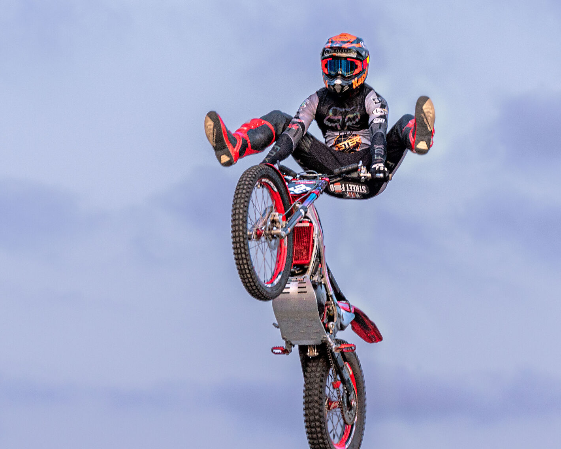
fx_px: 3952
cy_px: 241
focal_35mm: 238
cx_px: 237
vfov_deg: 6.5
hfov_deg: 8.1
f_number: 4
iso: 640
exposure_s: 1/1000
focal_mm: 150
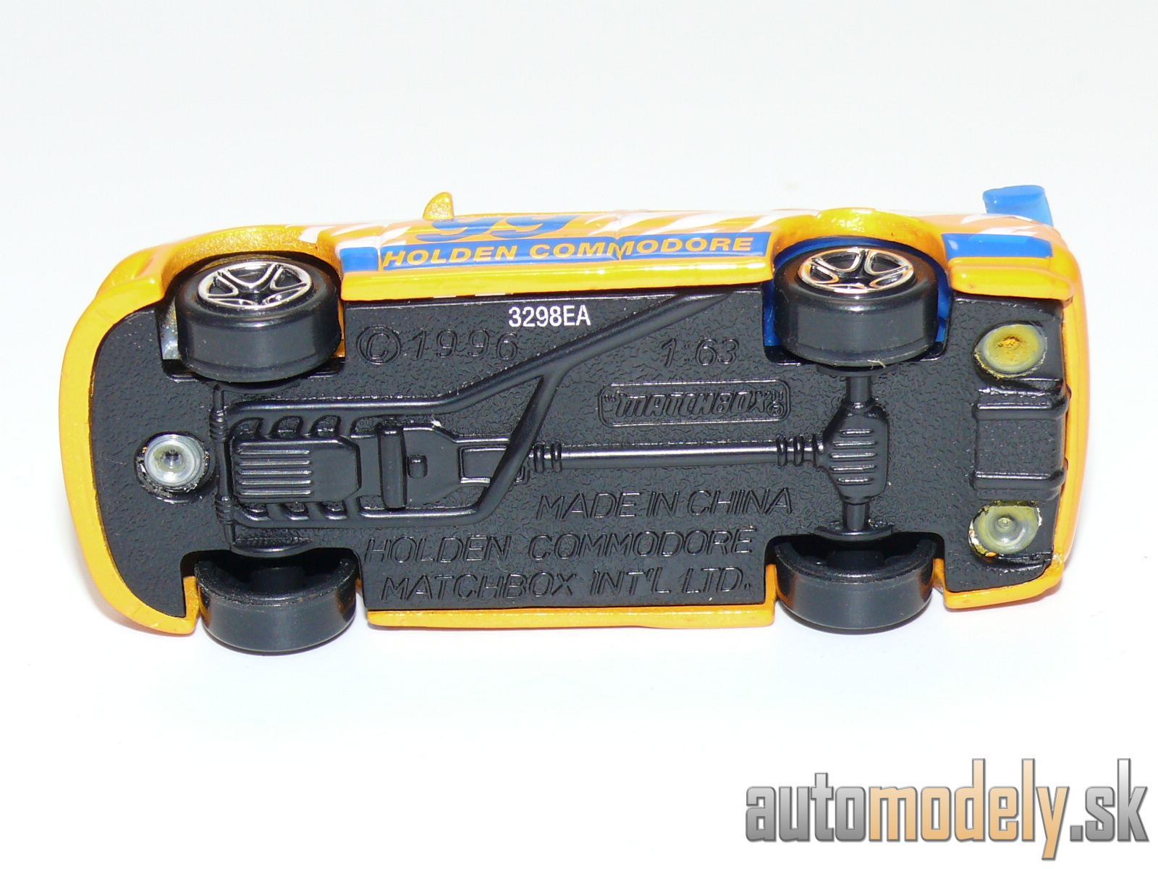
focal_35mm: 103
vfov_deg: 14.4
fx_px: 3446
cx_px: 579
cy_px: 434
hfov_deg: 19.1
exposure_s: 1/30
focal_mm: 13.5
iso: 100
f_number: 4
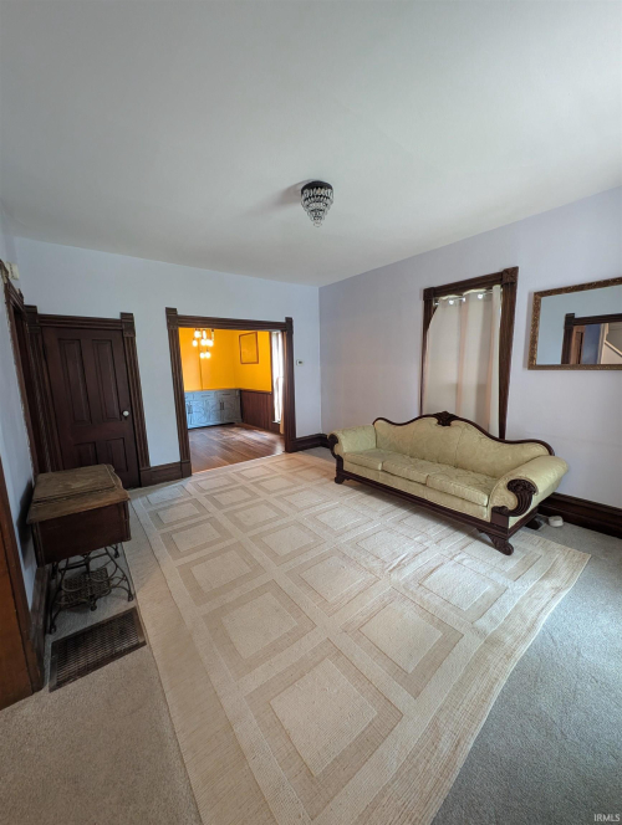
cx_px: 311
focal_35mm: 12
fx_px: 287
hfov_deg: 94.6
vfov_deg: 110.5
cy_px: 412
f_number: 1.95
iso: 212
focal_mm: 2.23
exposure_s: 1/40
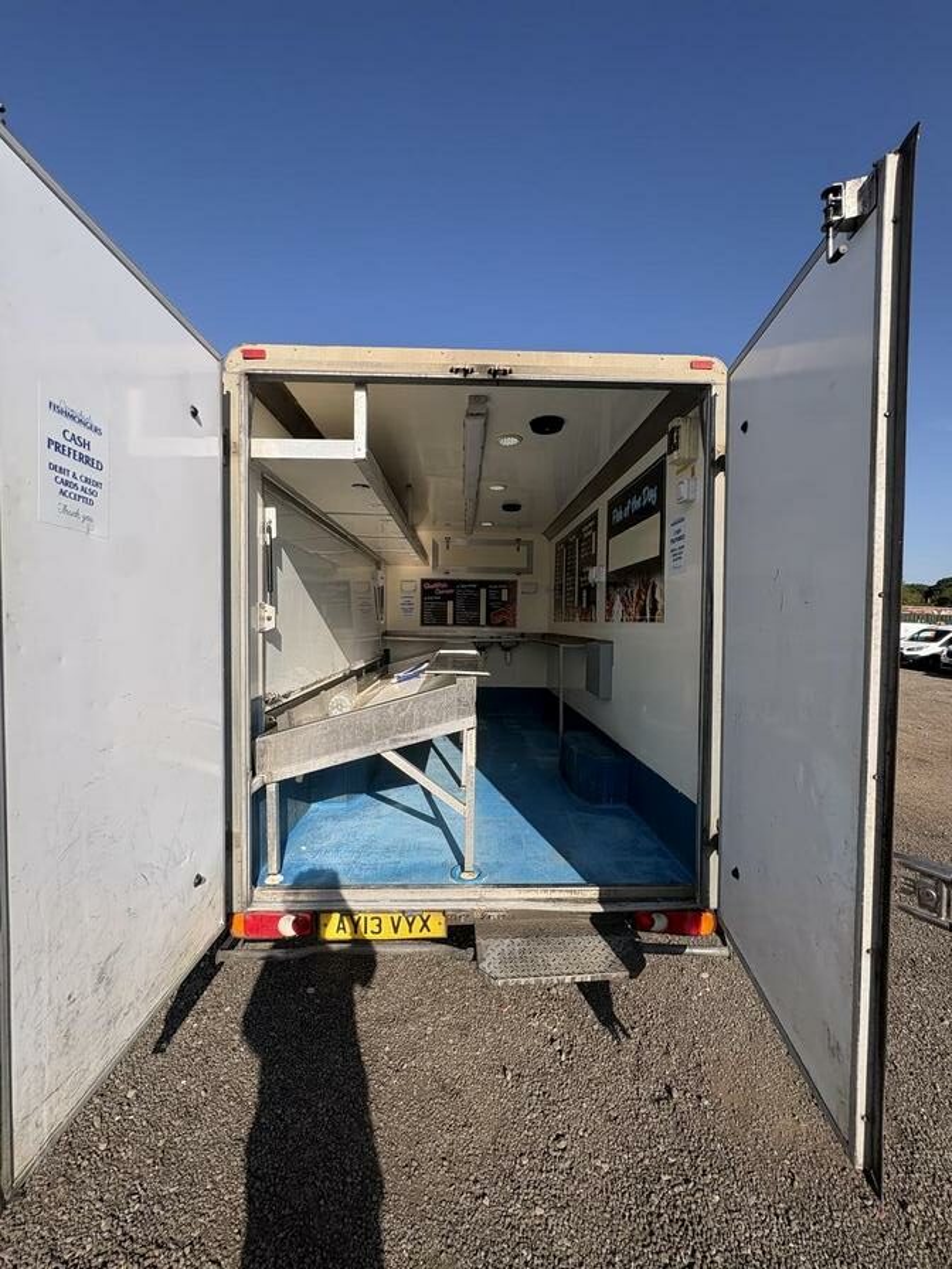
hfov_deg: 85.7
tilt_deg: +3.4
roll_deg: -0.2
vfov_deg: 102.1
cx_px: 476
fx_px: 513
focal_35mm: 14
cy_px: 634
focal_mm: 2.22
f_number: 2.2
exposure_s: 1/1789
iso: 50
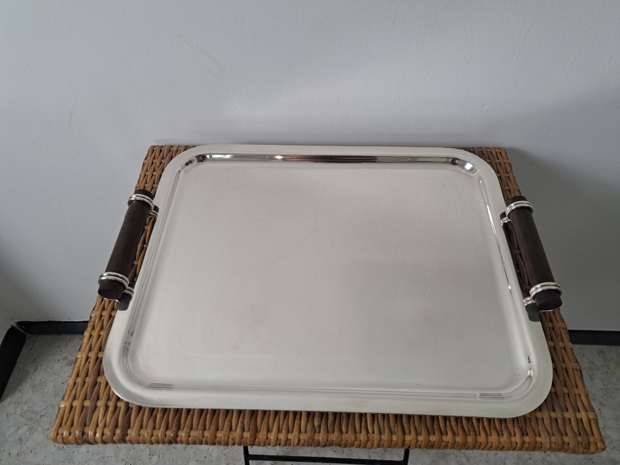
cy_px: 232
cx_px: 310
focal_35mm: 24
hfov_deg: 71.6
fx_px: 430
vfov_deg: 56.8
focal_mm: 5.23
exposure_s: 1/50
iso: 125
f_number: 1.8
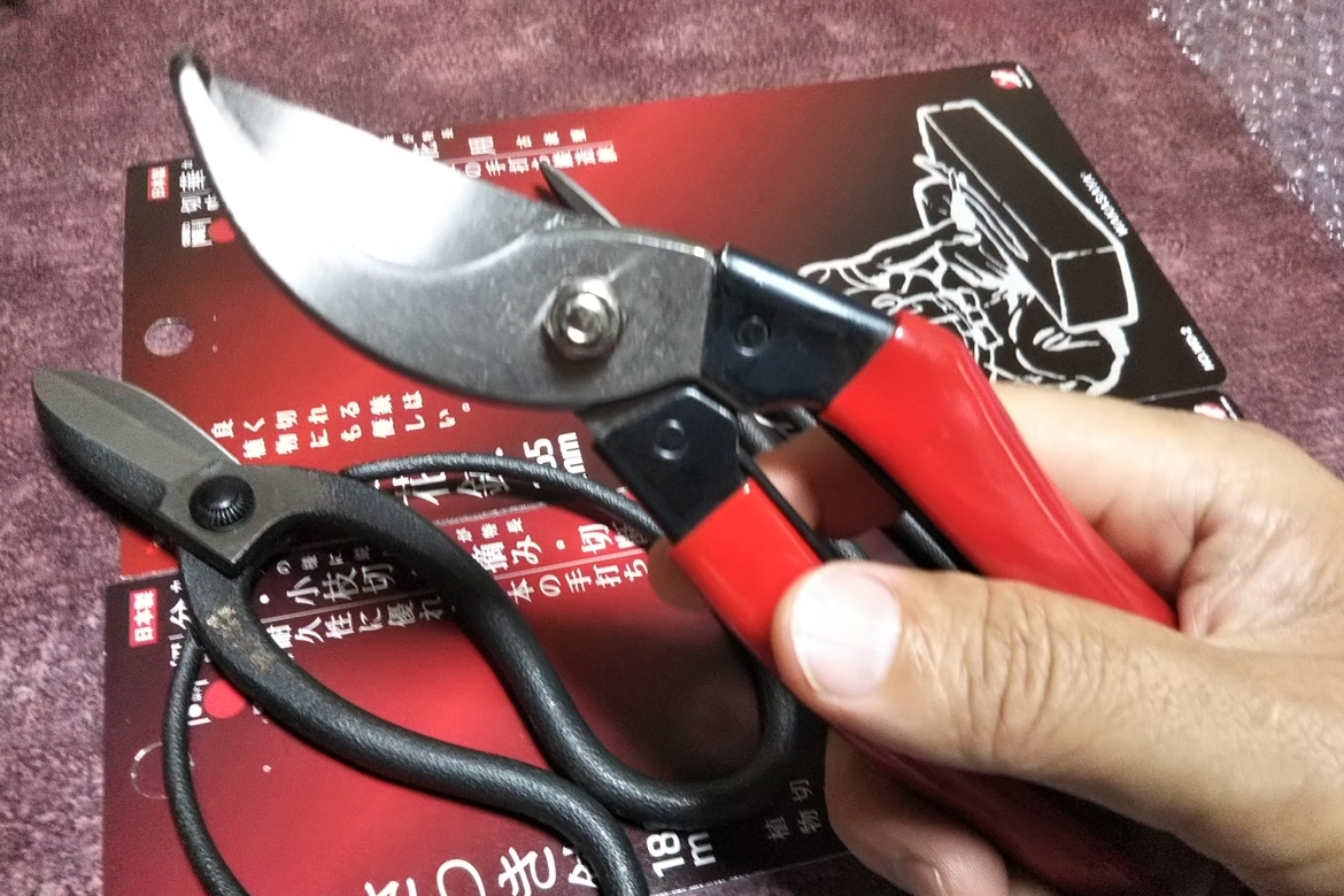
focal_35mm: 32
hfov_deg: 58.7
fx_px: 1195
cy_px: 469
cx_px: 675
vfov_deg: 41.1
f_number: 2.2
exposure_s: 1/30
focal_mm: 4
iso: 250
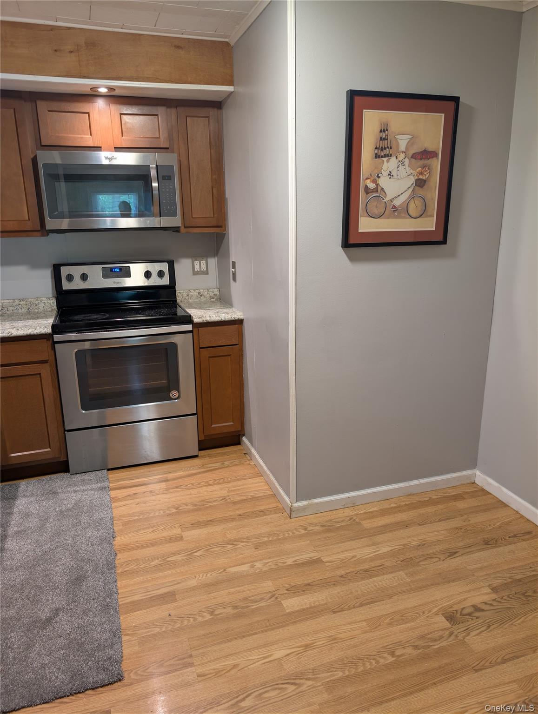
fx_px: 496
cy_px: 357
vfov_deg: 71.5
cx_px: 269
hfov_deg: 56.9
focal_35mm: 24
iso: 136
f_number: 1.68
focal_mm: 6.9
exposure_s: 1/40
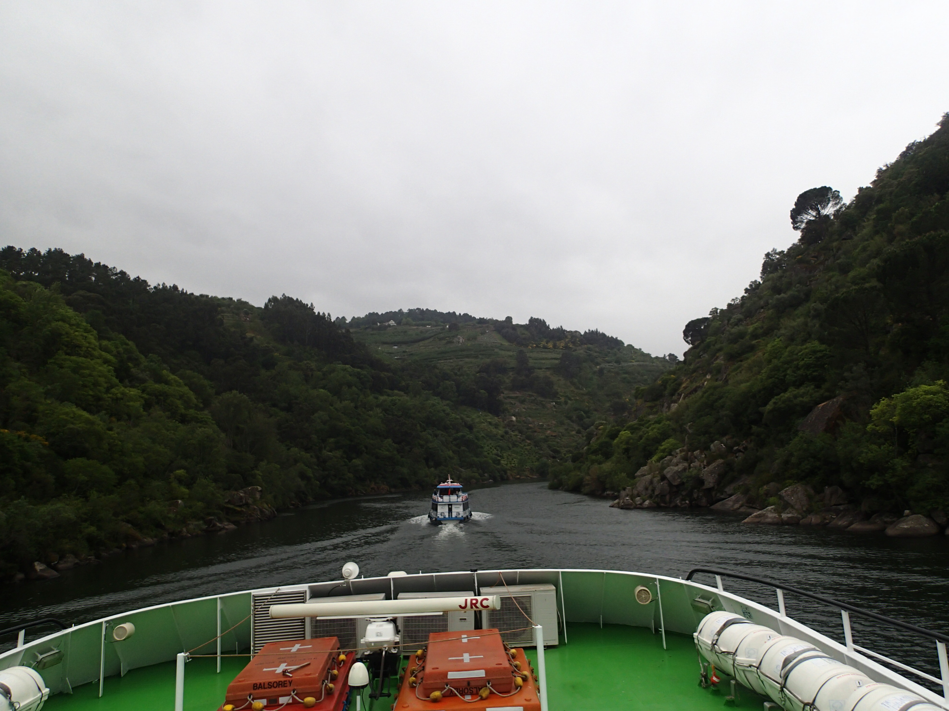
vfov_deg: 54.9
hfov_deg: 69.4
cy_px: 356
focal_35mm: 25
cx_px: 474
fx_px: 685
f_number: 2.8
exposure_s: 1/800
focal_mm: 4.5
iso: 100
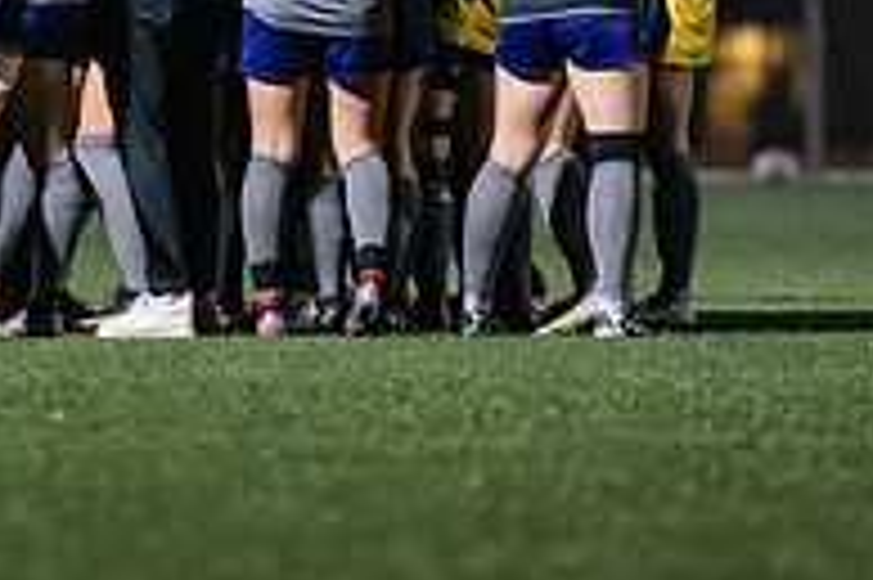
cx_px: 108
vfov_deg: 2.3
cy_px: -155
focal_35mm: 599
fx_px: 14513
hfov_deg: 3.4
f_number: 3.2
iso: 8000
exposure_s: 1/1000
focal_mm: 200
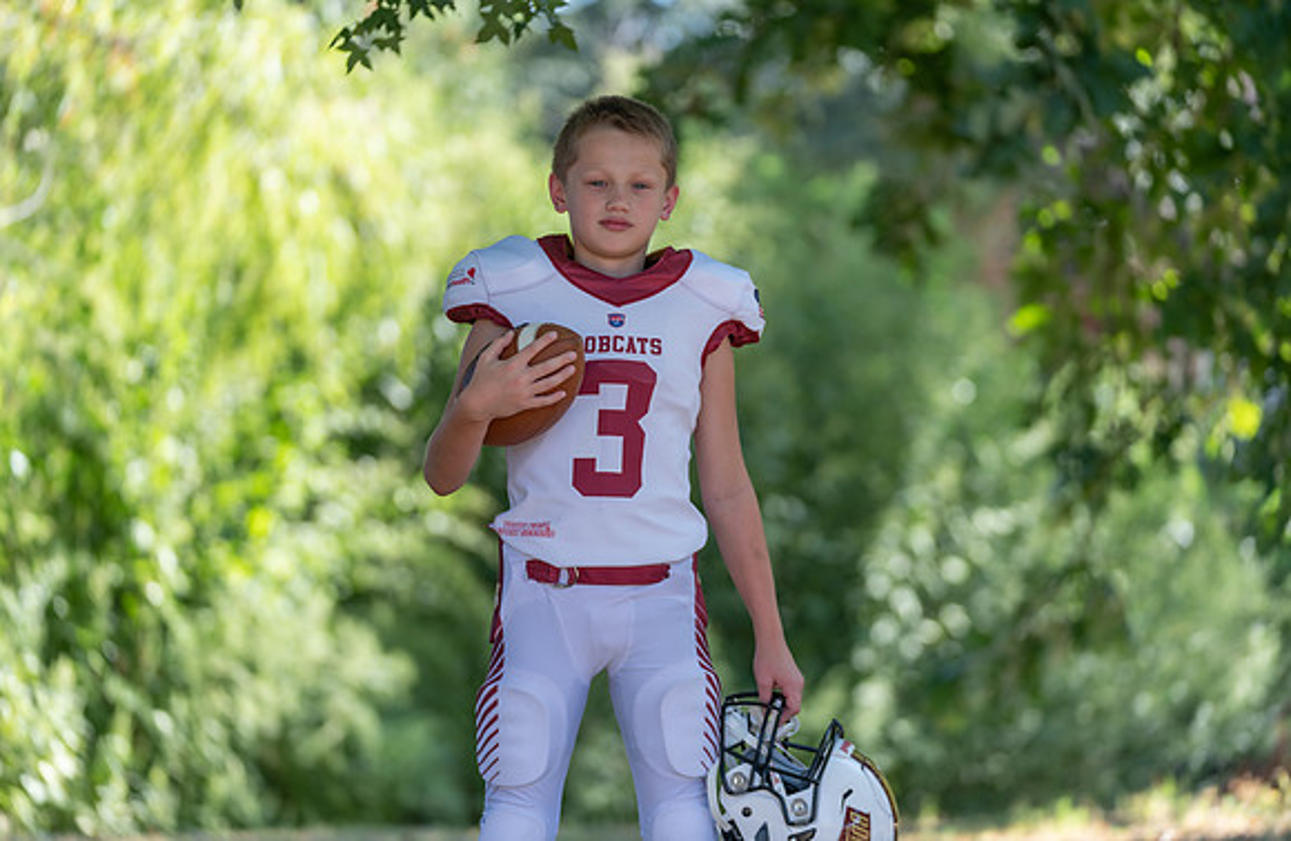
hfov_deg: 15.3
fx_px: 4796
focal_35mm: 135
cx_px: 627
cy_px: 399
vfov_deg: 10.0
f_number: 2.8
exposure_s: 1/320
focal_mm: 130
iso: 125
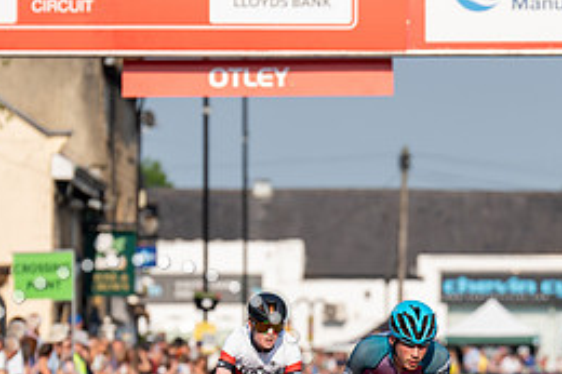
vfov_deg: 3.2
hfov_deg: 4.8
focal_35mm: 433
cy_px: 360
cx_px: 448
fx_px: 6755
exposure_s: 1/1000
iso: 160
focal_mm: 185
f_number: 4
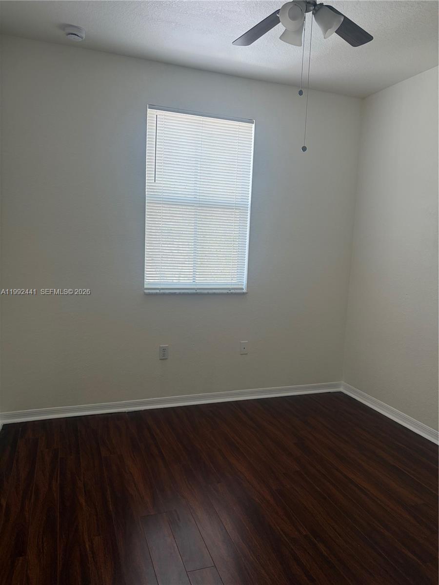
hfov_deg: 53.1
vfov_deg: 67.3
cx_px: 220
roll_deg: -3.0
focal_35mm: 26
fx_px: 440
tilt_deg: -5.8
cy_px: 292
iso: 80
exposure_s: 1/120
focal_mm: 5.96
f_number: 1.6
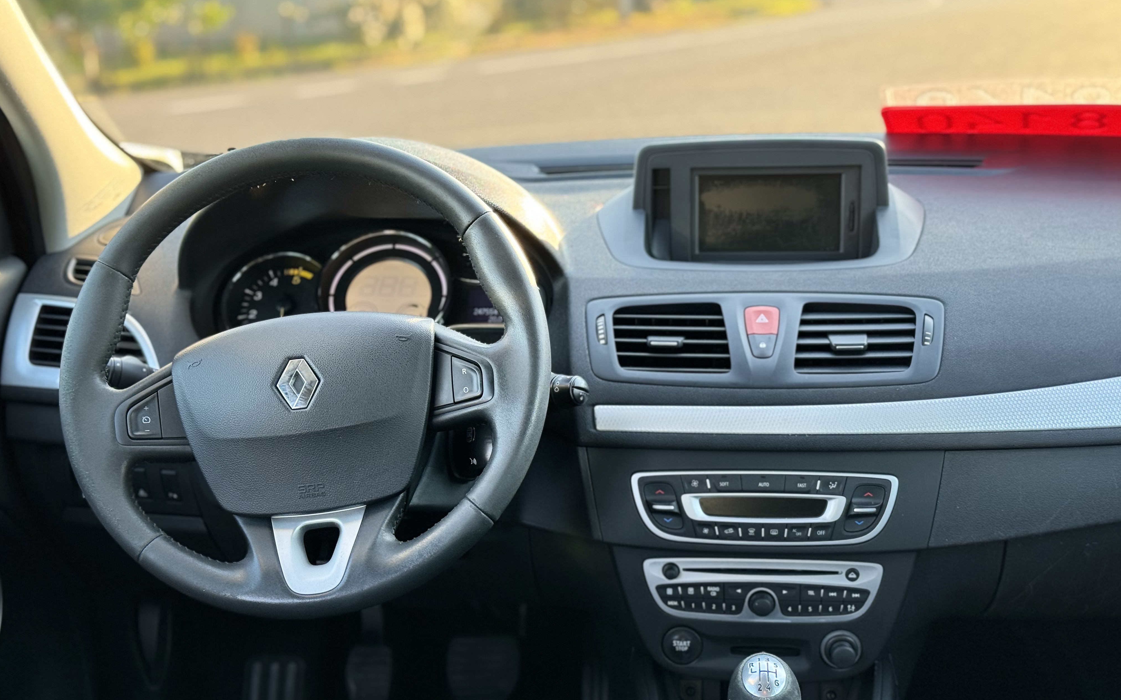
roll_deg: +2.5
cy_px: 378
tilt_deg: -13.5
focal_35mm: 51
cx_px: 560
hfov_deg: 39.6
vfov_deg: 25.3
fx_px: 1558
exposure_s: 1/119
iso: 100
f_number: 1.78
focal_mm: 6.76
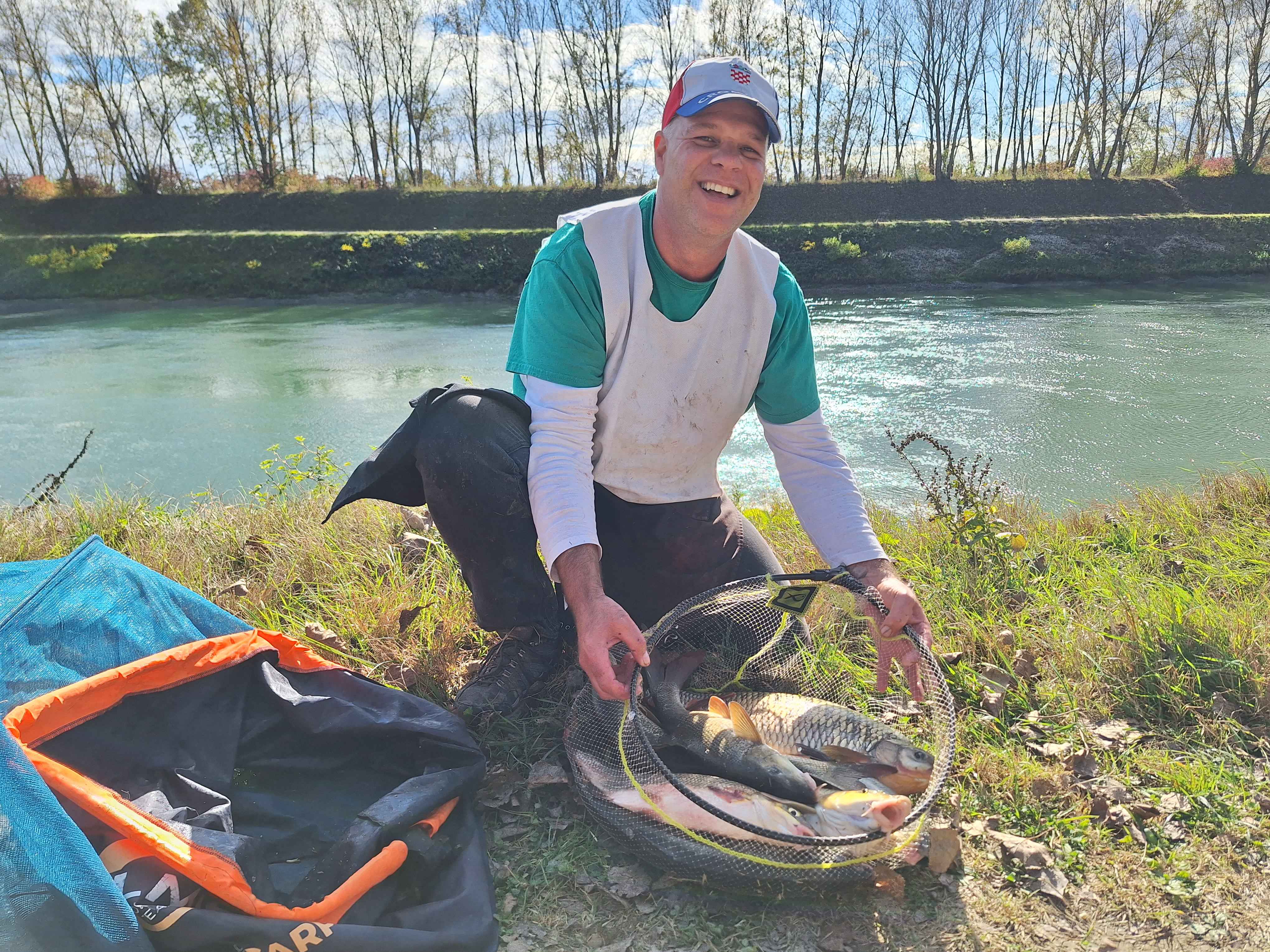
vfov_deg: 58.9
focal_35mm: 23
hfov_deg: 73.9
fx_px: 844
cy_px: 476
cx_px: 635
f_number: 1.8
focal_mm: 5.54
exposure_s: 1/1418
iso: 40
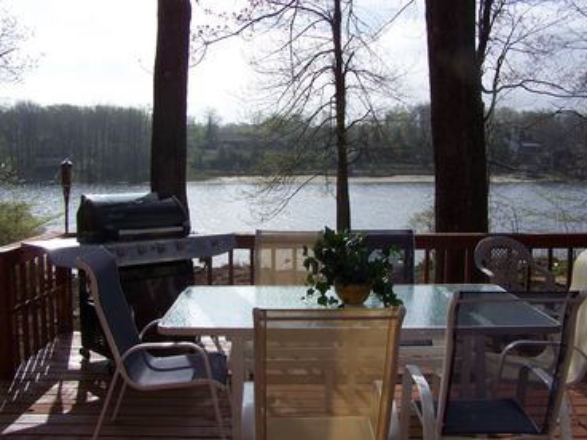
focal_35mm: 38
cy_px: 220
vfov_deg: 37.7
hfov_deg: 49.0
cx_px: 294
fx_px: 644
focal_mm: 6.3
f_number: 4
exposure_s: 1/800
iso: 64
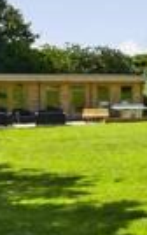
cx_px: 413
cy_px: 89
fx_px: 480
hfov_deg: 11.7
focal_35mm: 75
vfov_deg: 27.4
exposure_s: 1/250
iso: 400
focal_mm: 10
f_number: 11
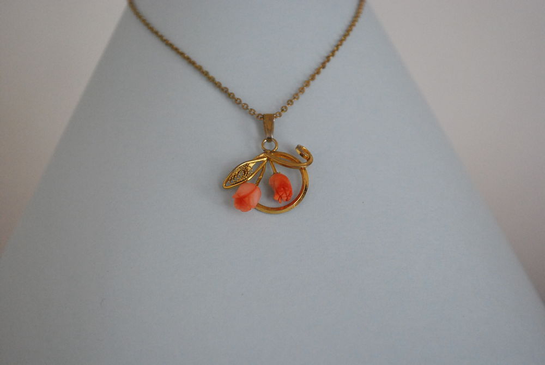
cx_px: 272
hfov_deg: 24.6
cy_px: 182
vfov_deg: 16.6
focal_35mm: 82
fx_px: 1250
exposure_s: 1/100
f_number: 6.3
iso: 1400
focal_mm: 55
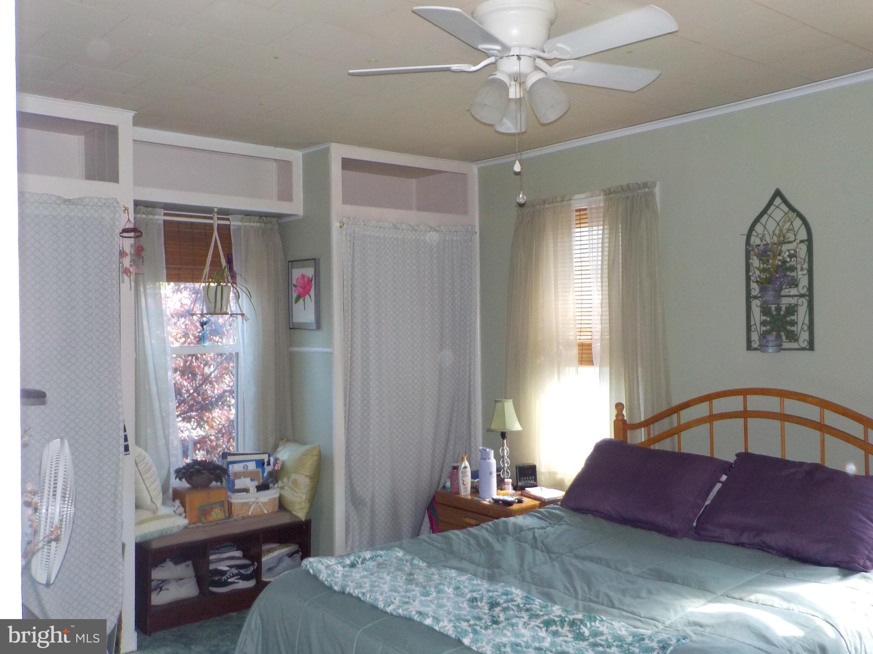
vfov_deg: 46.8
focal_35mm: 30
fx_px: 757
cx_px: 436
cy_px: 327
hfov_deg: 60.0
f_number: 3.3
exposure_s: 1/30
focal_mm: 4.1
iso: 200
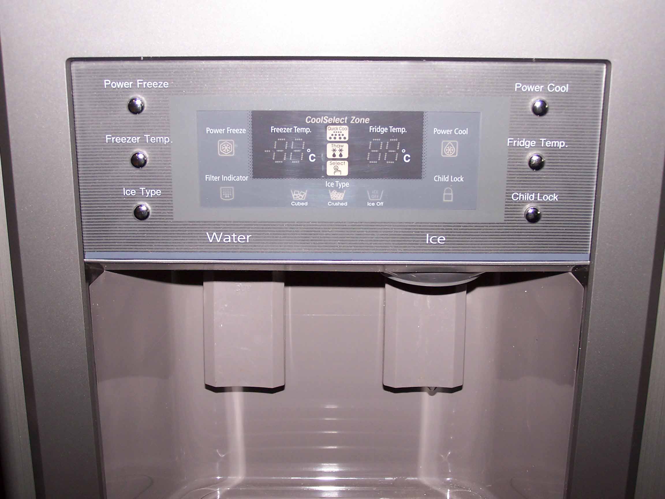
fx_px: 1133
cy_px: 250
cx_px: 332
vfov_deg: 24.8
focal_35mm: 59
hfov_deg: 32.7
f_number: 3.2
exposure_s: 1/60
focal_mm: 9.8
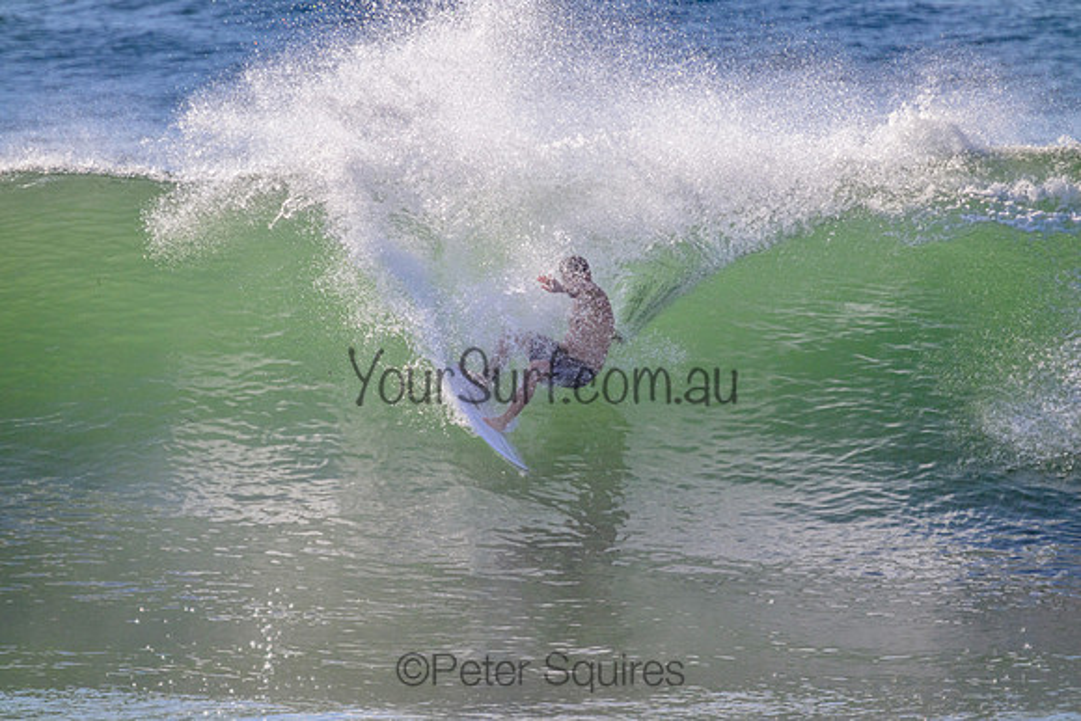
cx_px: 540
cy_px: 360
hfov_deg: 2.6
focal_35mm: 800
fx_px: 24027
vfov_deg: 1.7
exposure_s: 1/2000
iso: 1000
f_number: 11
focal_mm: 800
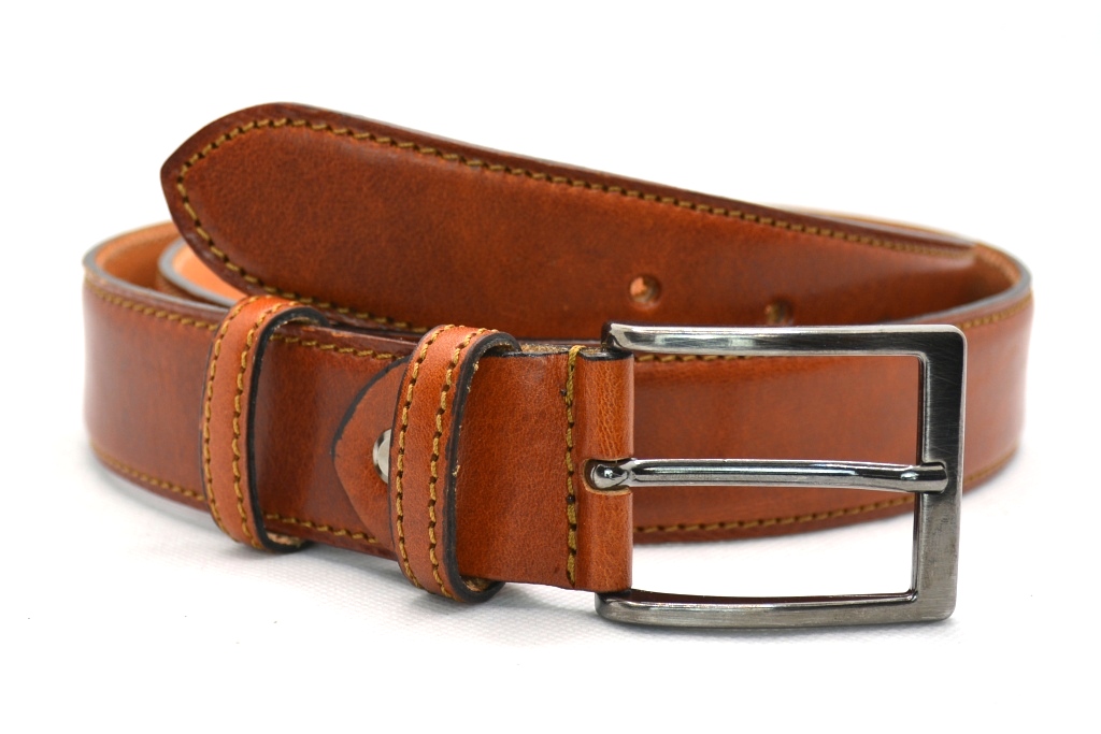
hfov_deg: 41.1
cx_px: 550
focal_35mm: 48
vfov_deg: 28.1
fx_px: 1468
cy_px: 367
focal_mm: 32
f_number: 4.5
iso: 100
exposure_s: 1/80
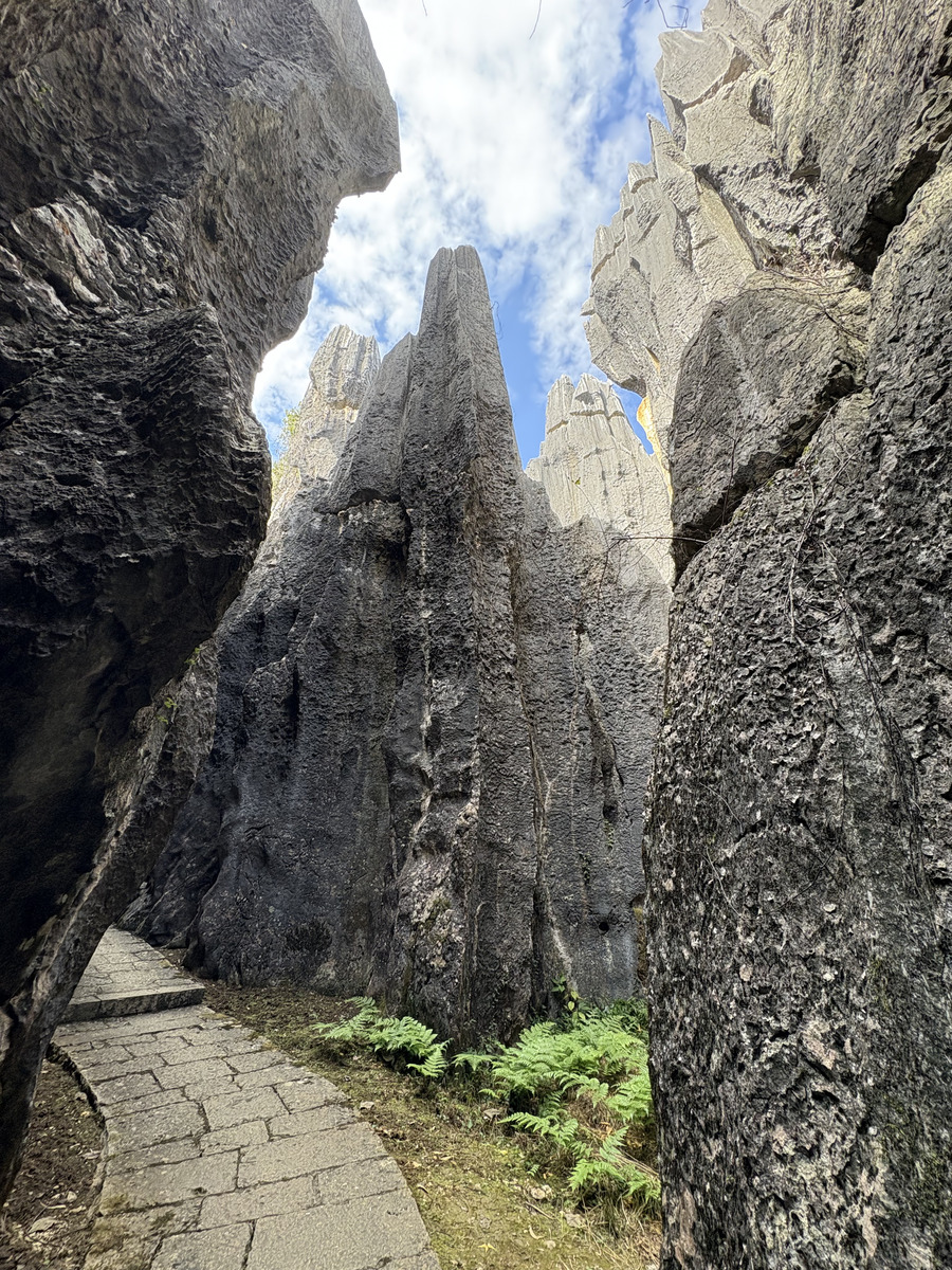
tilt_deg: +28.6
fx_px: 513
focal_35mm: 14
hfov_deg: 85.7
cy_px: 635
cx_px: 476
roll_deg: +0.5
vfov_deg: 102.1
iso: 100
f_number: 2.2
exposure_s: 1/126
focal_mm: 2.22
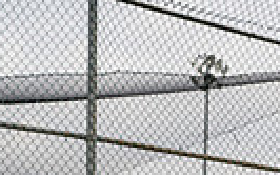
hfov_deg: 17.1
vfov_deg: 9.3
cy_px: 470
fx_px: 923
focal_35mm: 121
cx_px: 238
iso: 125
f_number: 8
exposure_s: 1/250
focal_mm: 35
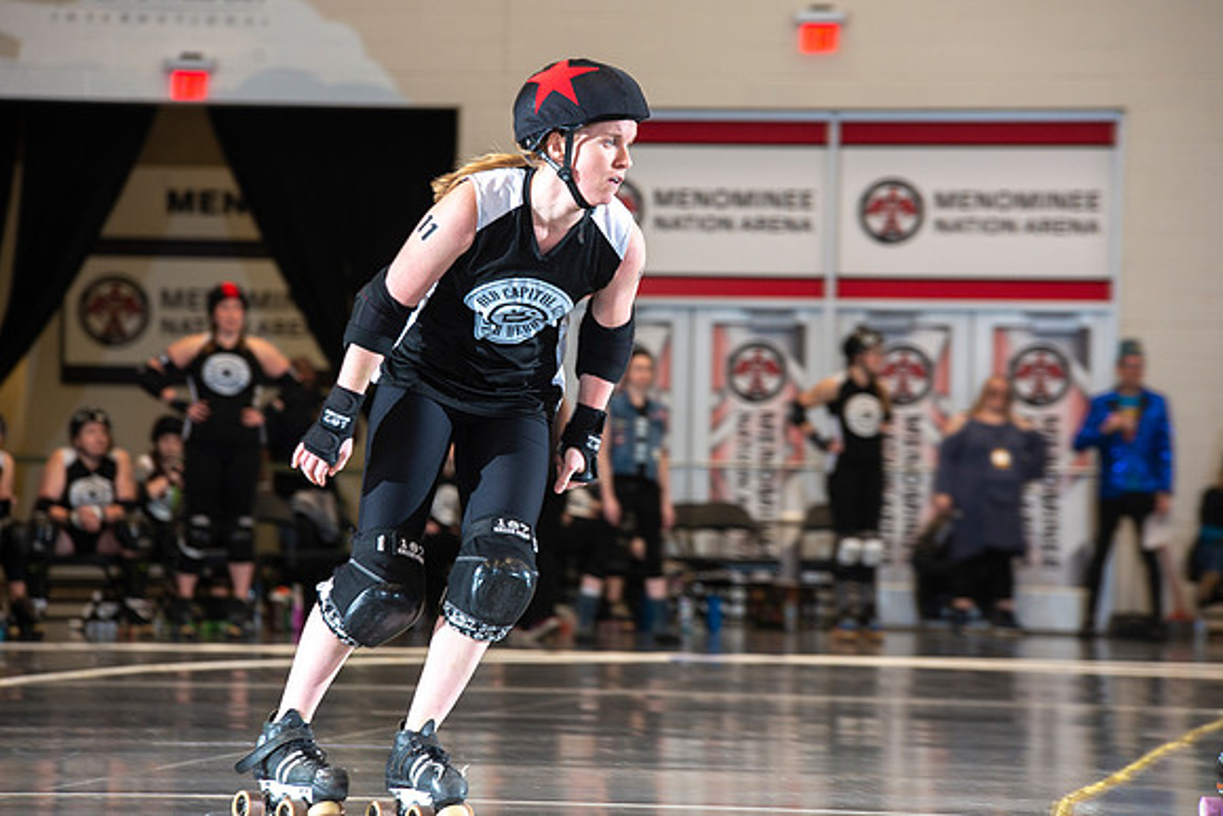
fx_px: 6796
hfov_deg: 10.3
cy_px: 408
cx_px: 612
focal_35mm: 200
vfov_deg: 6.9
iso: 500
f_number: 5.6
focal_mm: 200
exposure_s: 1/160
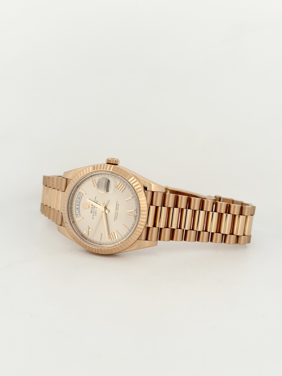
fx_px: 521
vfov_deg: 39.7
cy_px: 188
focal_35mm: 48
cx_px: 141
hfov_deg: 30.3
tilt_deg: -17.4
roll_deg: -2.2
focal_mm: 6.76
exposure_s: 1/1307
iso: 64
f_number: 1.78
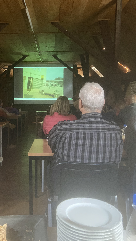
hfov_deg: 33.2
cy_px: 98
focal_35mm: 35
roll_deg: +0.1
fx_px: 224
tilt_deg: +1.0
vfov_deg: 56.2
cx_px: 37
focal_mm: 4.25
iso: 800
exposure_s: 1/30
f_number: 1.8
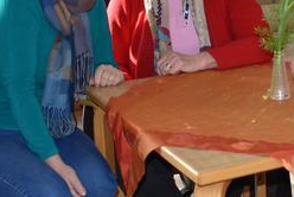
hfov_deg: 22.2
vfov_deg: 15.4
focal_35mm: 87
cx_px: 318
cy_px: -14
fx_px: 711
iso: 400
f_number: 3.5
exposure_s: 1/100
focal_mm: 18
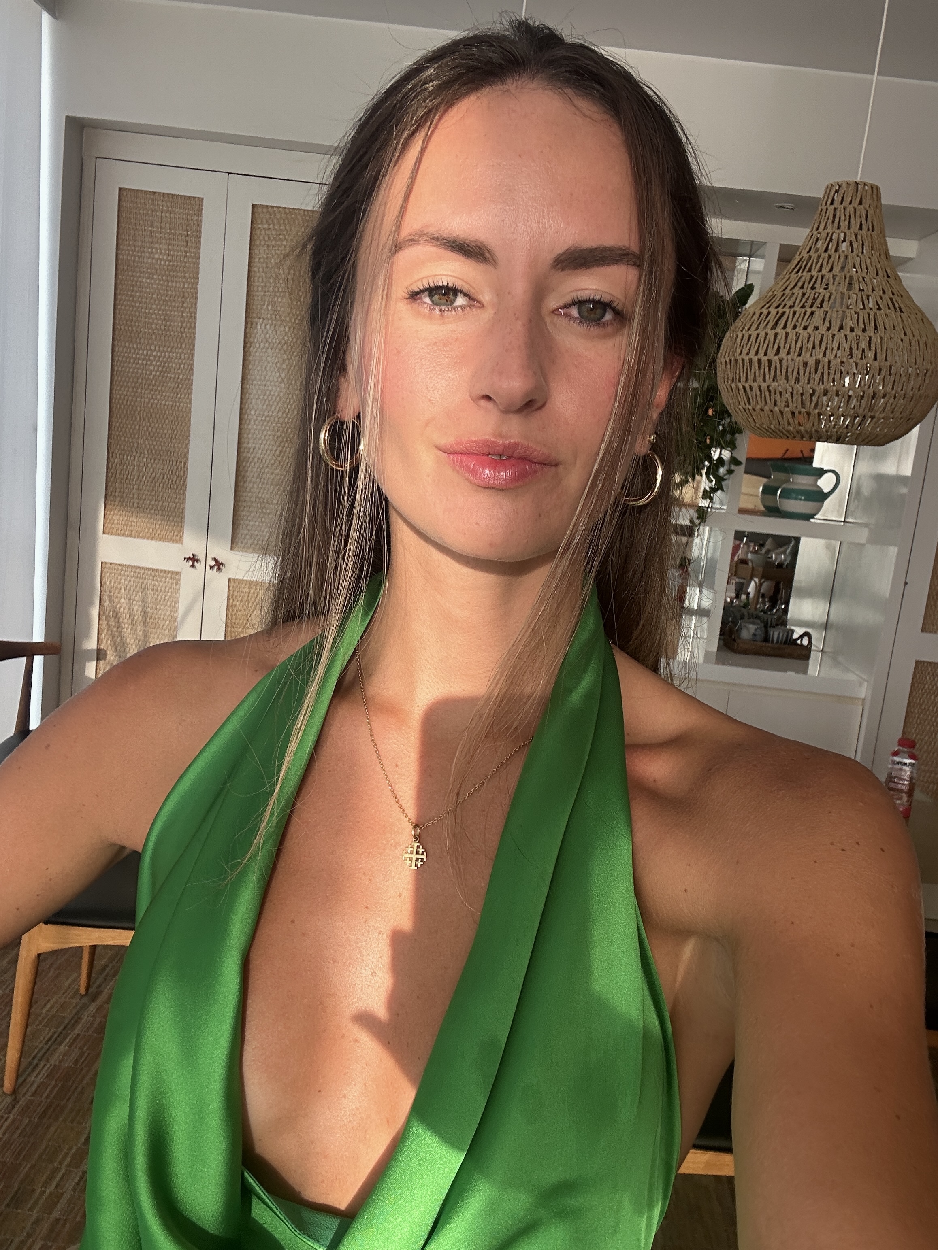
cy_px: 625
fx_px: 1084
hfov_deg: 46.8
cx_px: 469
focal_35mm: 30
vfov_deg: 60.0
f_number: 1.9
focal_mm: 2.69
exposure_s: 1/258
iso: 25
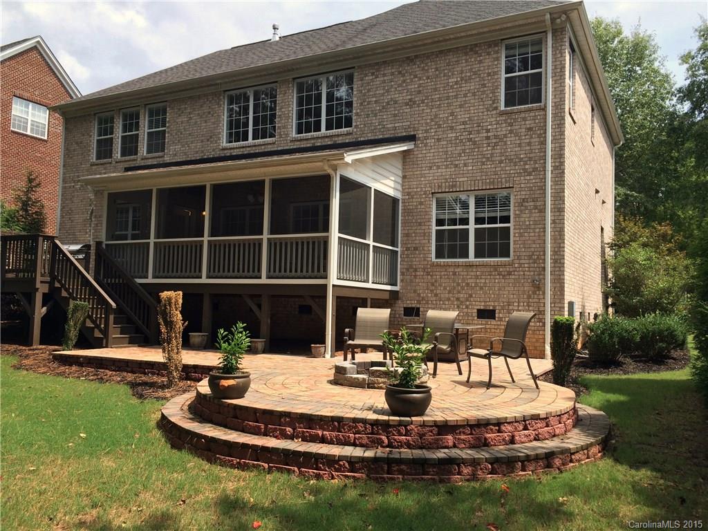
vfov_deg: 48.2
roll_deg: -0.2
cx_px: 354
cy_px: 266
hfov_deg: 61.7
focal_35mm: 29
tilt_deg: +3.7
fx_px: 593
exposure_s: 1/1466
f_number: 2.2
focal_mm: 4.15
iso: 32
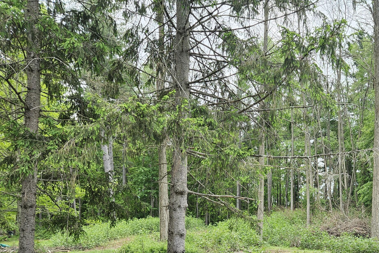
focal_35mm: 39
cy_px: 223
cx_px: 253
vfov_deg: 32.7
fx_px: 411
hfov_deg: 48.7
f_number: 1.8
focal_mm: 5.4
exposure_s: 1/143
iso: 25
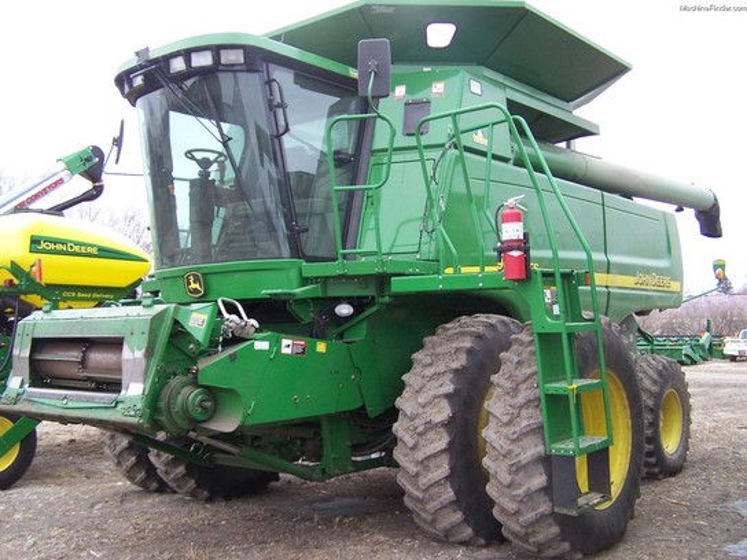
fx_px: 820
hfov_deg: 49.0
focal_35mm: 38
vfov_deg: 37.7
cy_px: 280
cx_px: 374
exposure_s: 1/250
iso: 140
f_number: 2.8
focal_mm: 6.3
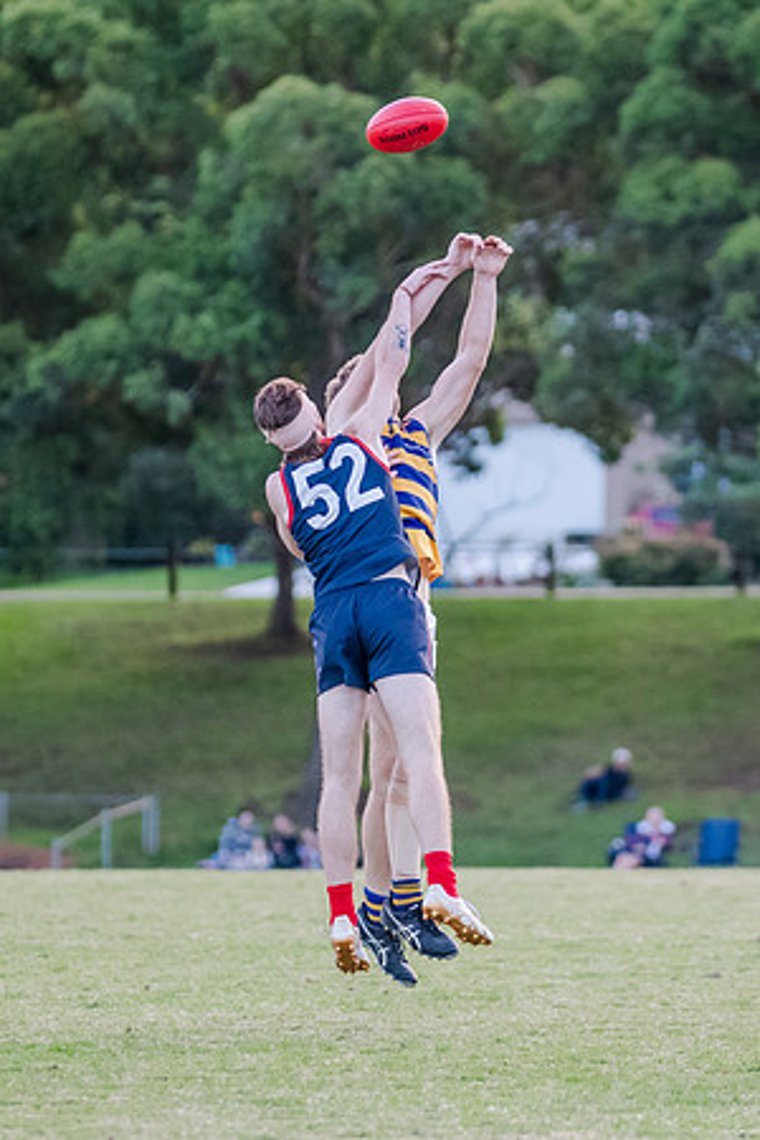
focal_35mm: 344
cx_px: 470
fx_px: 10889
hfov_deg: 4.0
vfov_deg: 6.0
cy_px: 518
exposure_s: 1/1600
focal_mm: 160
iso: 2000
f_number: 2.8
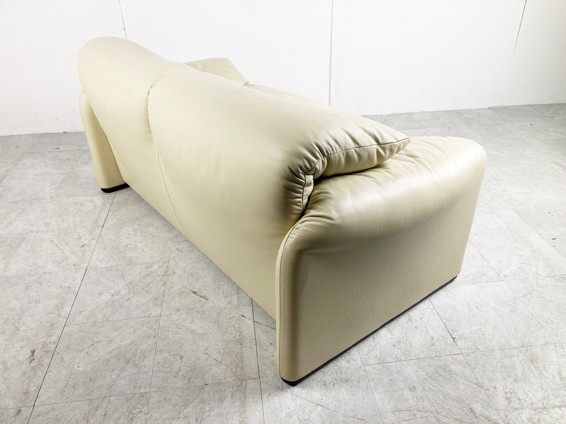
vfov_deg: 49.7
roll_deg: -0.2
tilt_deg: -31.1
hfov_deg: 63.4
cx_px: 283
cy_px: 212
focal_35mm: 28
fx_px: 458
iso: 50
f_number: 1.8
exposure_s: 1/100
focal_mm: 3.99
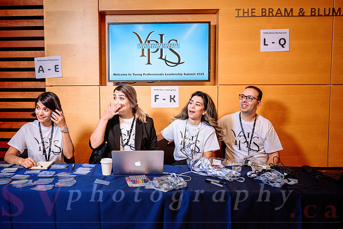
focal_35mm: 34
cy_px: 107
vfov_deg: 39.1
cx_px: 137
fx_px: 322
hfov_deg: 55.6
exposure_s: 1/100
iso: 500
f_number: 2.8
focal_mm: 27.5
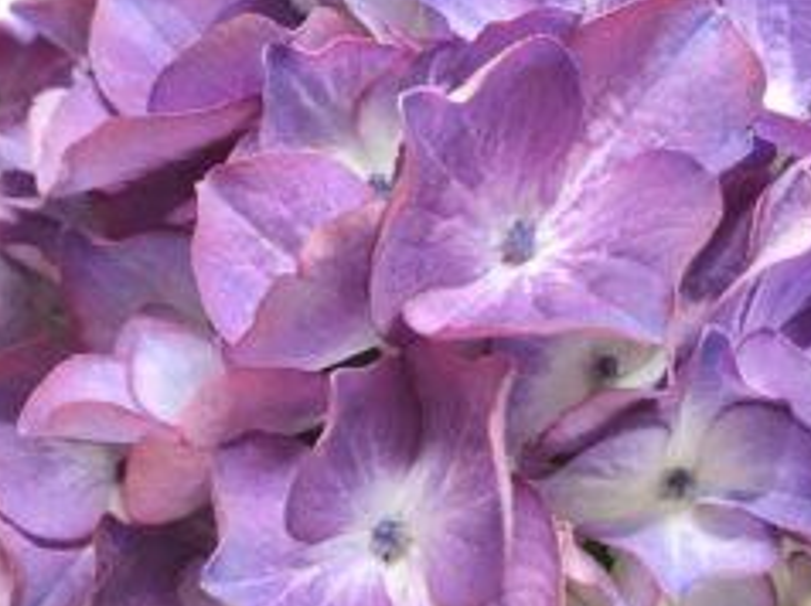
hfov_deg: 29.7
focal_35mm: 65
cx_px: 291
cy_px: 320
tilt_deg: -11.1
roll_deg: +1.0
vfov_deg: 22.5
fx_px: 1521
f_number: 2.2
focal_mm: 4.15
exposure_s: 1/30
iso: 160
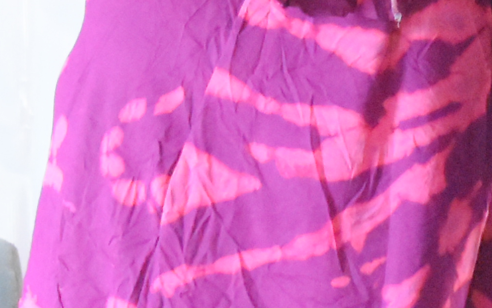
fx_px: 6382
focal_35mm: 476
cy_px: 199
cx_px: 675
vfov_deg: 2.8
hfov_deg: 4.4
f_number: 5.6
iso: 8000
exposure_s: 1/125
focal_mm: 52
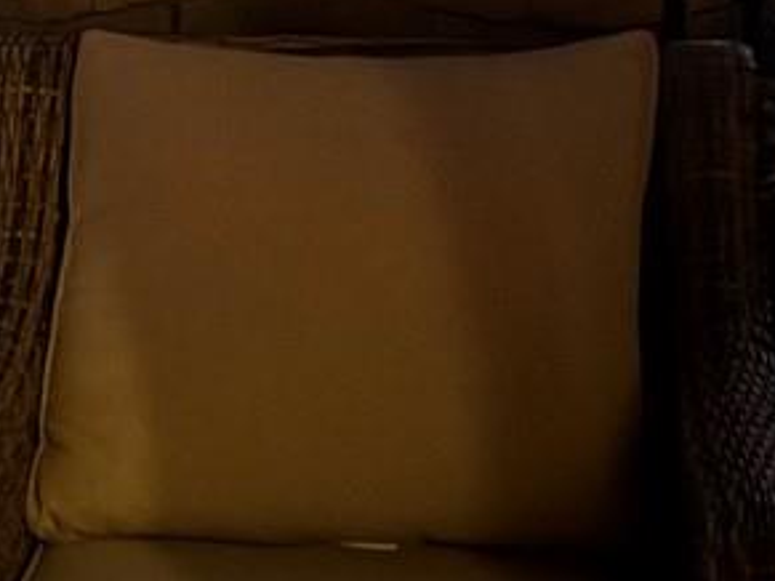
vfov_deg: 9.8
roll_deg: +1.1
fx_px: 2954
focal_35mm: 132
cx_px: 234
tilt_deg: +4.9
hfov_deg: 14.9
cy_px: -864
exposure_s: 1/5
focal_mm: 6.76
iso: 1250
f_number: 1.78
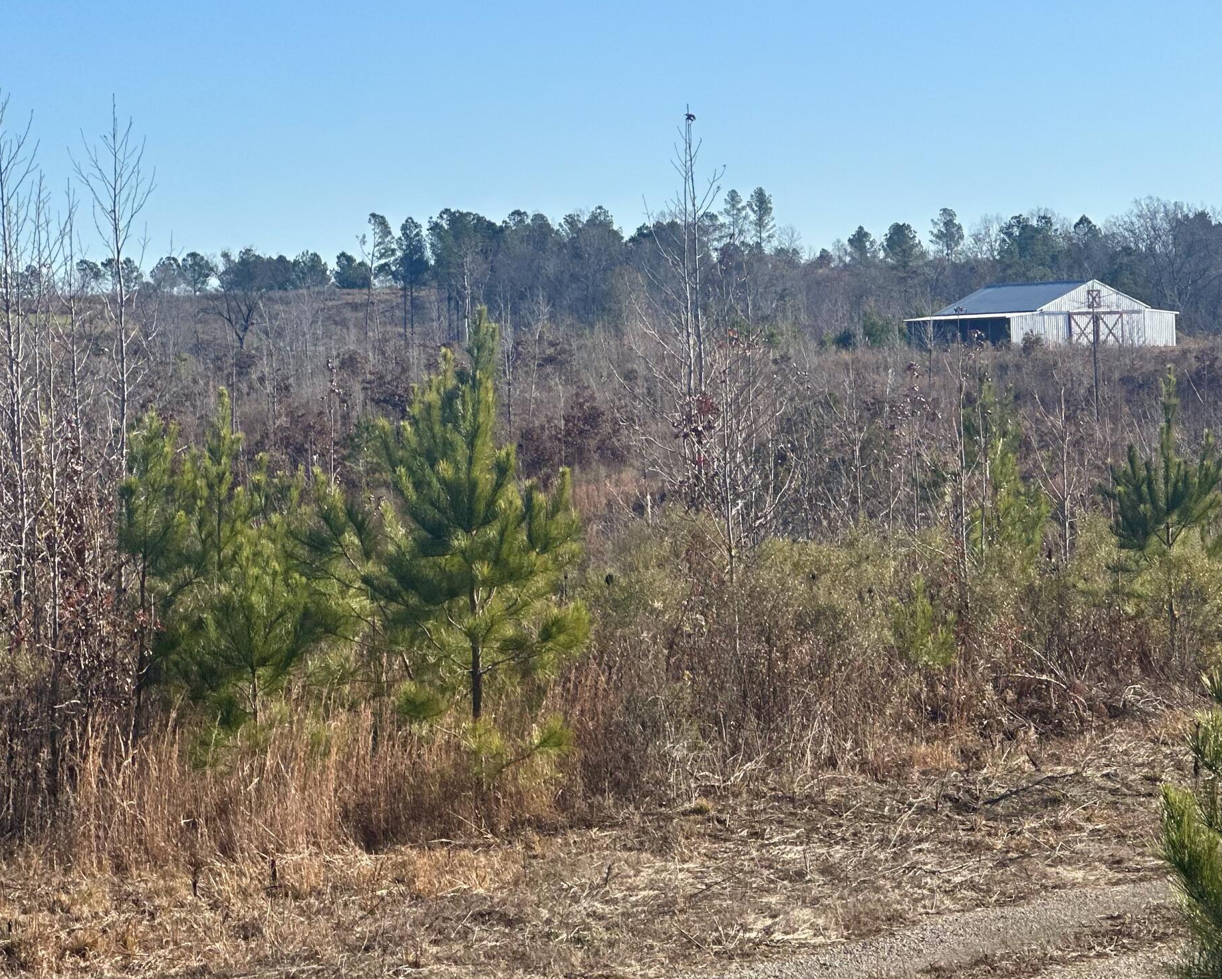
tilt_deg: -0.7
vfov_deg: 12.2
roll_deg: +1.2
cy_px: 429
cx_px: 758
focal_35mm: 126
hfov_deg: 15.3
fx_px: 4558
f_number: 2.8
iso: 32
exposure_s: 1/717
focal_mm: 9
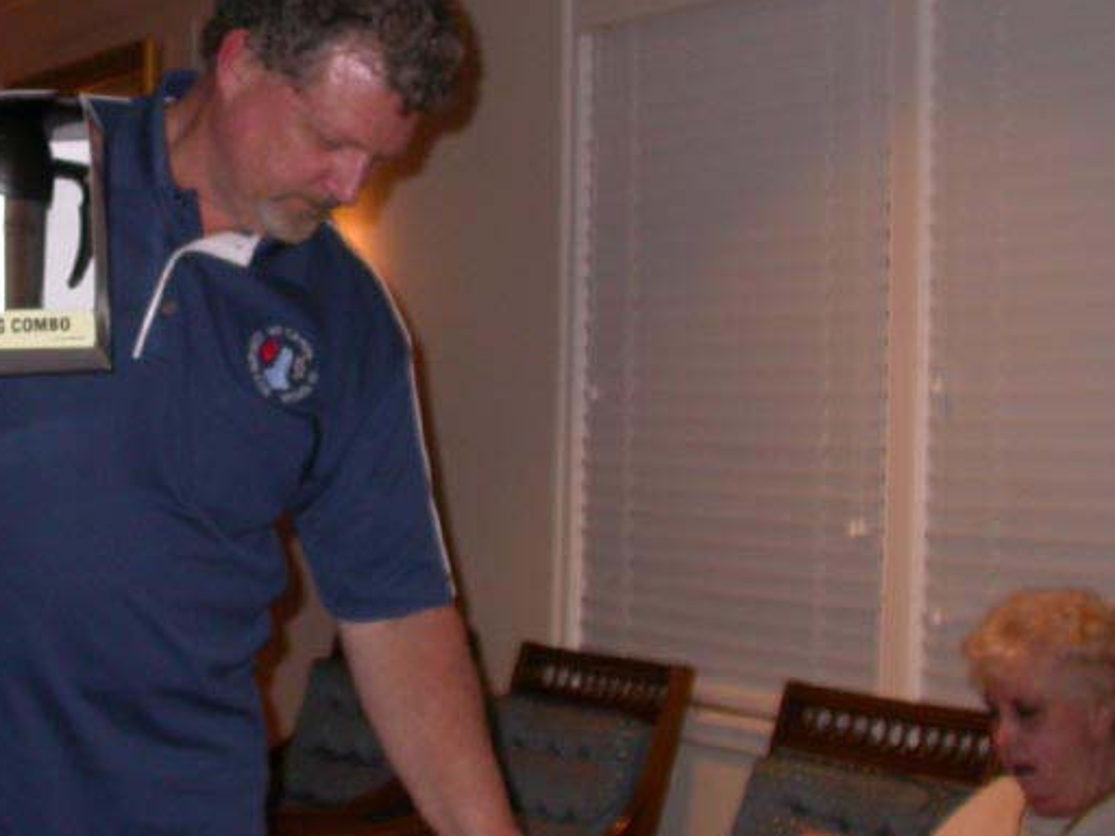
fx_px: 2448
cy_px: 329
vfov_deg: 19.4
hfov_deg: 24.8
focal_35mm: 76
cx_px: 94
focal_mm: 7.85
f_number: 2.6
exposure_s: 1/60
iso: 100
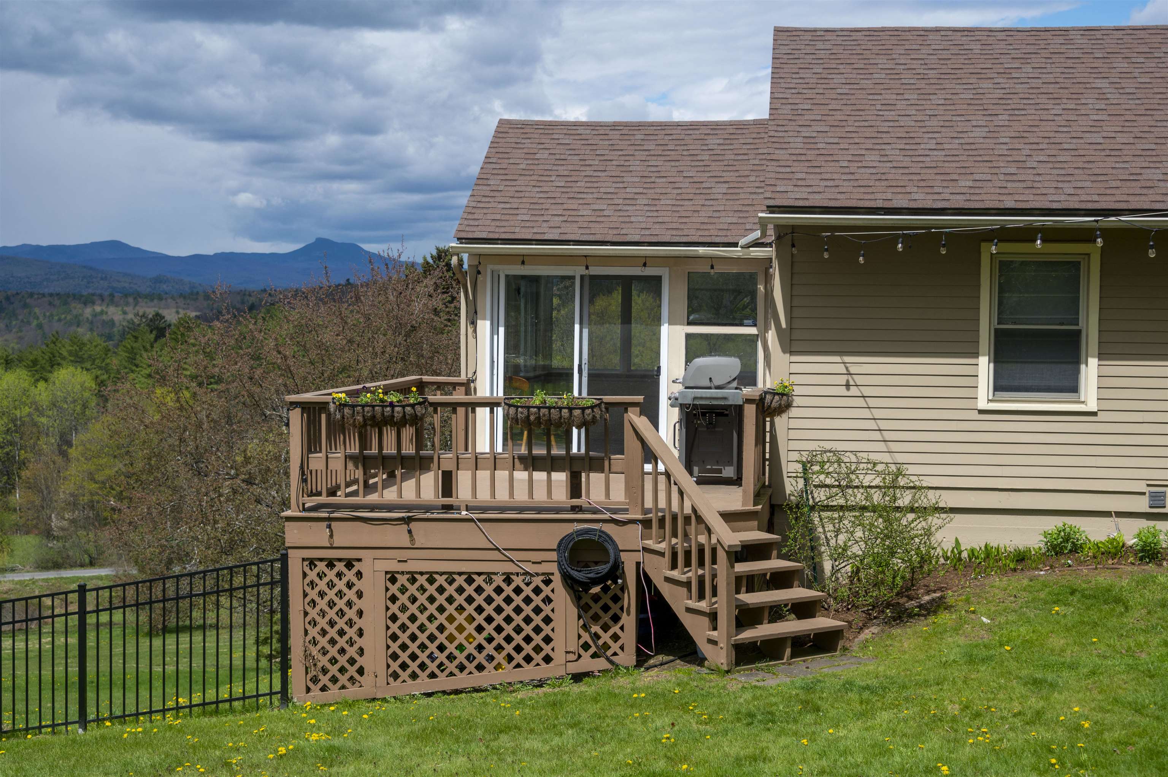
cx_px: 584
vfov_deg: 24.2
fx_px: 1815
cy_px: 388
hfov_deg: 35.7
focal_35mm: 56
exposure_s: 1/800
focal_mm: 56
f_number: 8
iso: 200
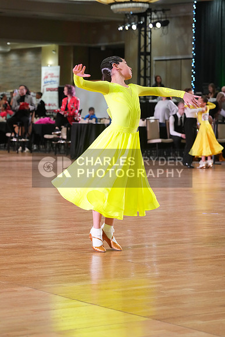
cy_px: 168
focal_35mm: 115
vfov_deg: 17.8
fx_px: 1077
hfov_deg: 11.9
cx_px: 112
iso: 4000
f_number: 6.3
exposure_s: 1/200
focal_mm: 115
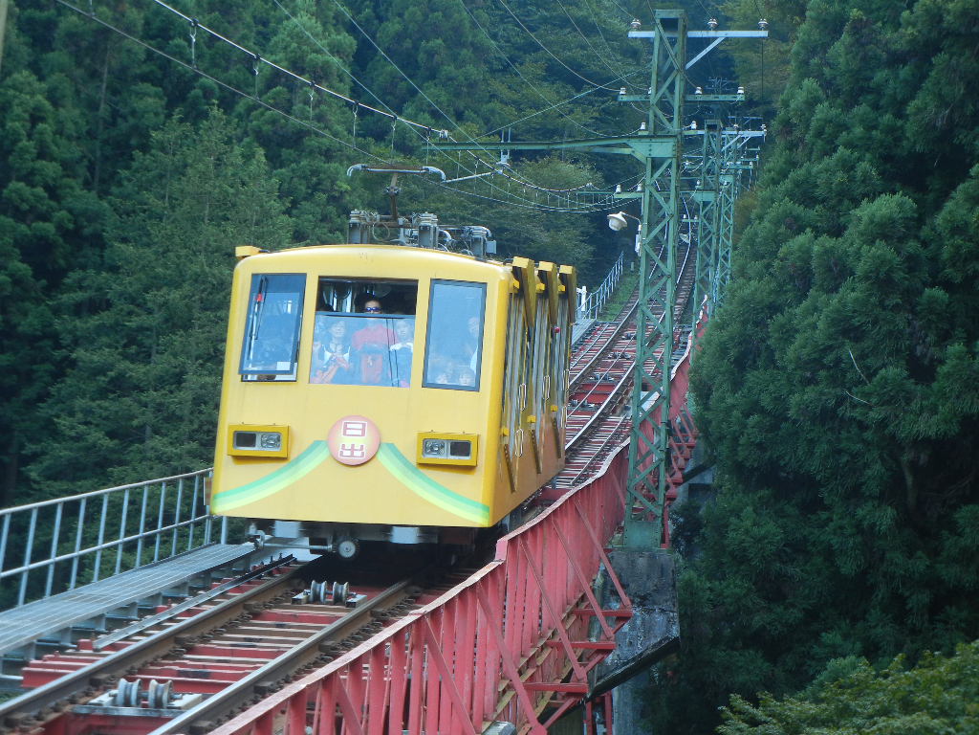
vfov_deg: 12.8
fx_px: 3281
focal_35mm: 116
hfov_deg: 17.0
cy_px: 368
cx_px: 490
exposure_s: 1/49.1
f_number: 4.6
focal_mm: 20.9
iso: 160
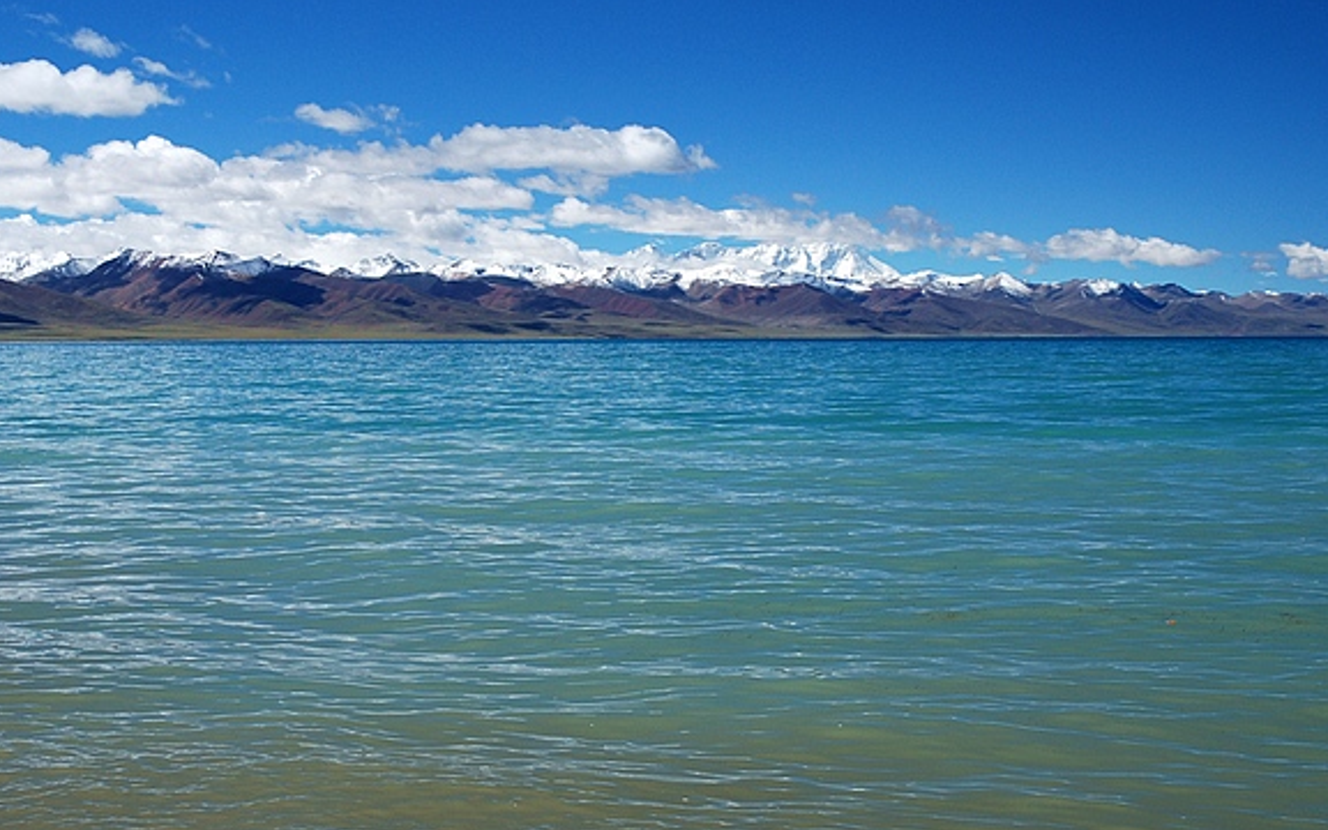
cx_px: 535
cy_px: 500
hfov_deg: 33.0
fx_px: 2233
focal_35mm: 62
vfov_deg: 21.0
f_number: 7.1
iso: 200
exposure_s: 1/250
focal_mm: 29
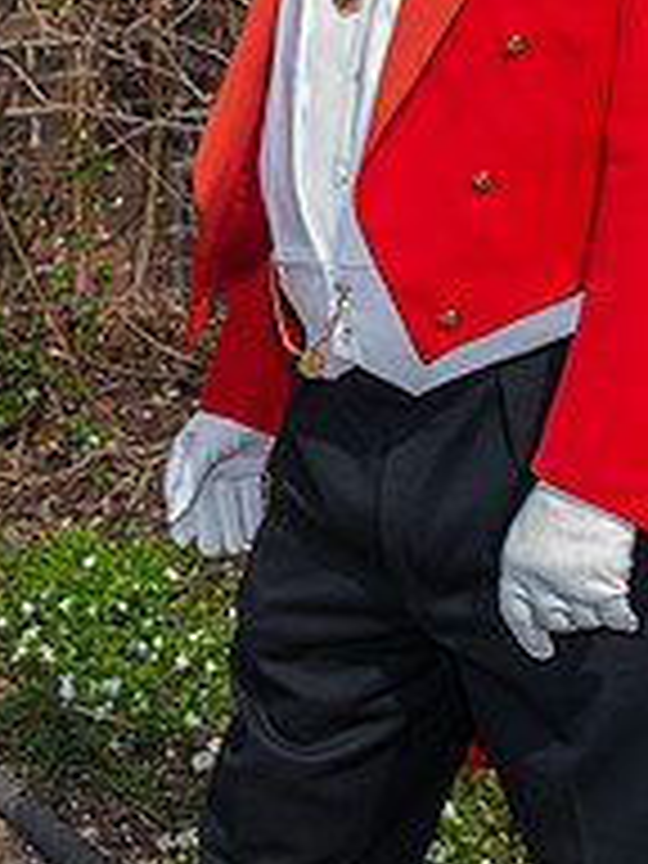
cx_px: -267
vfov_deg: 14.7
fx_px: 3320
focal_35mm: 133
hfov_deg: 10.8
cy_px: 172
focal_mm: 35
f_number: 8
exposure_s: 1/250
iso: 100
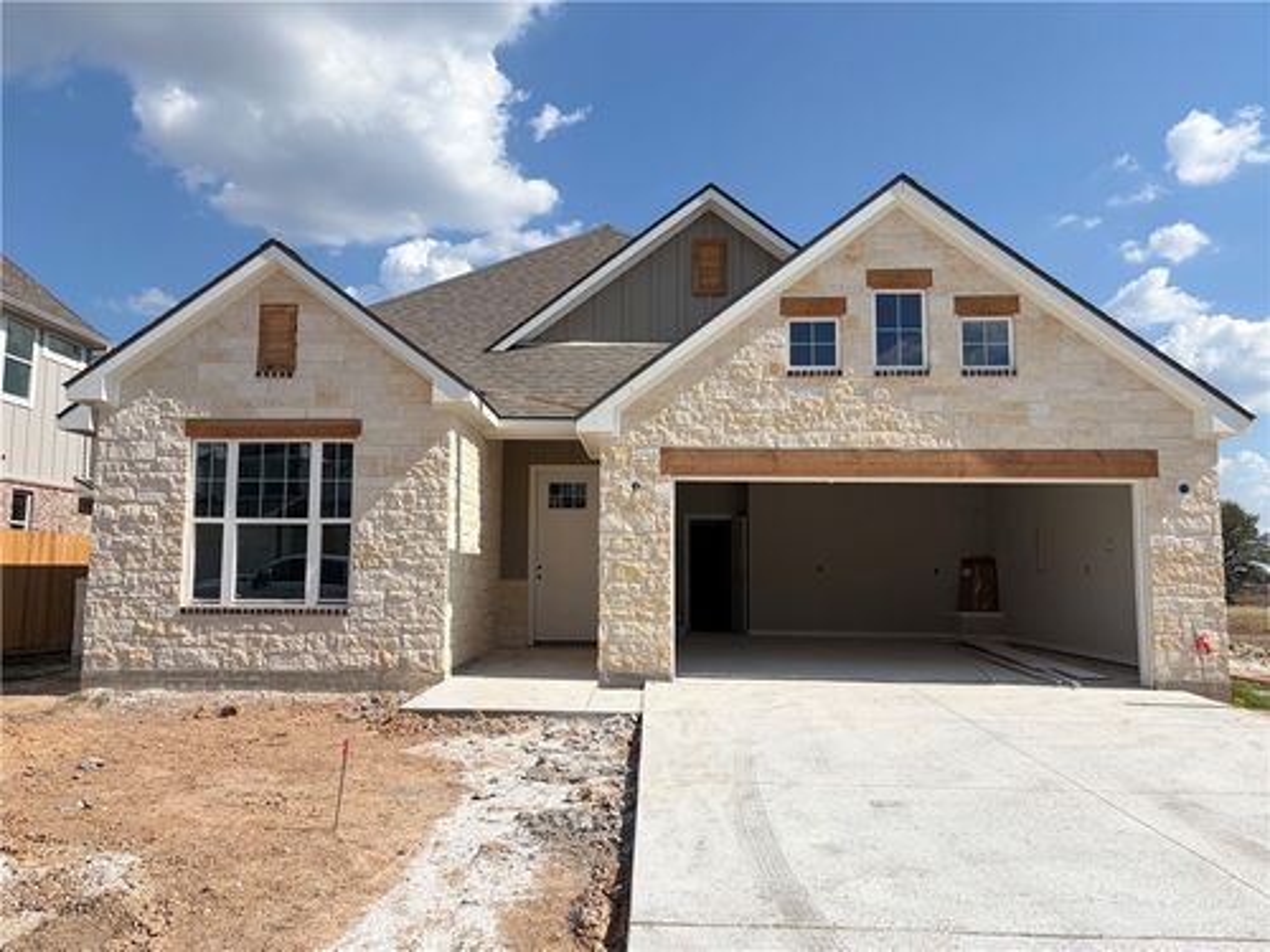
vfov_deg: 53.1
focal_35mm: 26
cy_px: 476
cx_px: 635
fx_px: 954
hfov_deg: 67.3
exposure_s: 1/6329
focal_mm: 5.96
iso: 64
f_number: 1.6
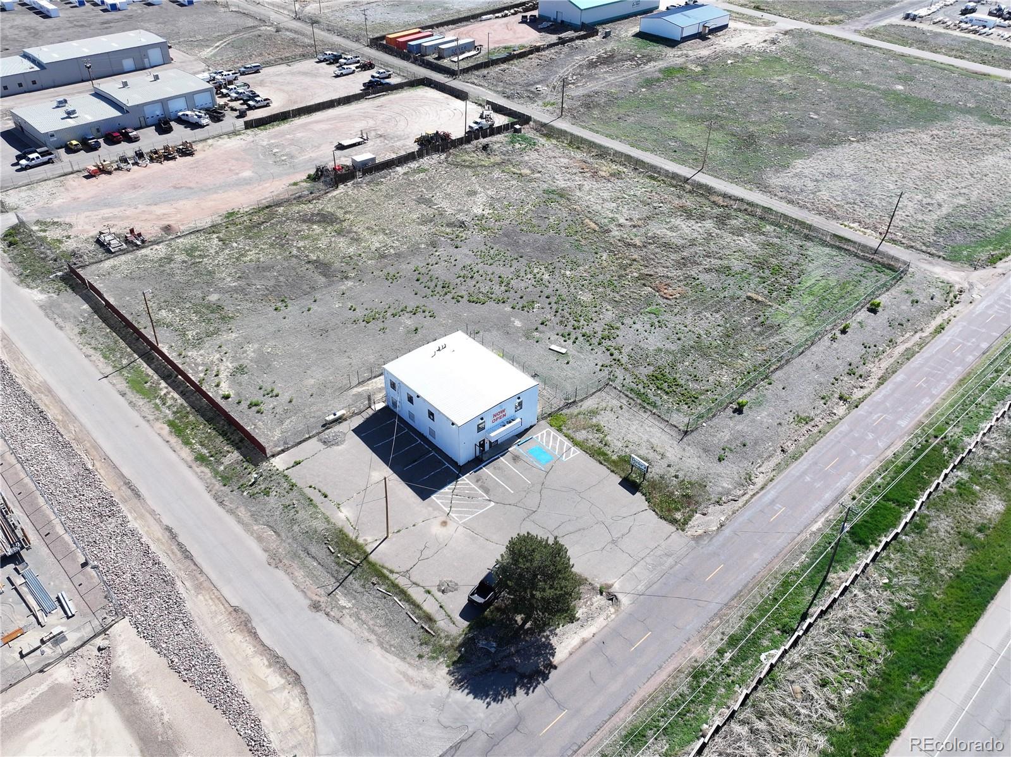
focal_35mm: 24
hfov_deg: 71.6
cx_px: 506
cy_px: 378
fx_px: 701
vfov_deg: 56.8
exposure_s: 1/1000
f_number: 2.8
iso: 110
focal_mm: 12.29
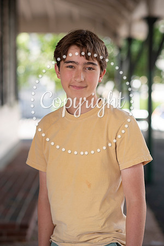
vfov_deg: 23.9
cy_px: 123
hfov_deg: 16.1
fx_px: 581
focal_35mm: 85
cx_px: 82
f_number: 2.8
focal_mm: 85
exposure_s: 1/320
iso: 200
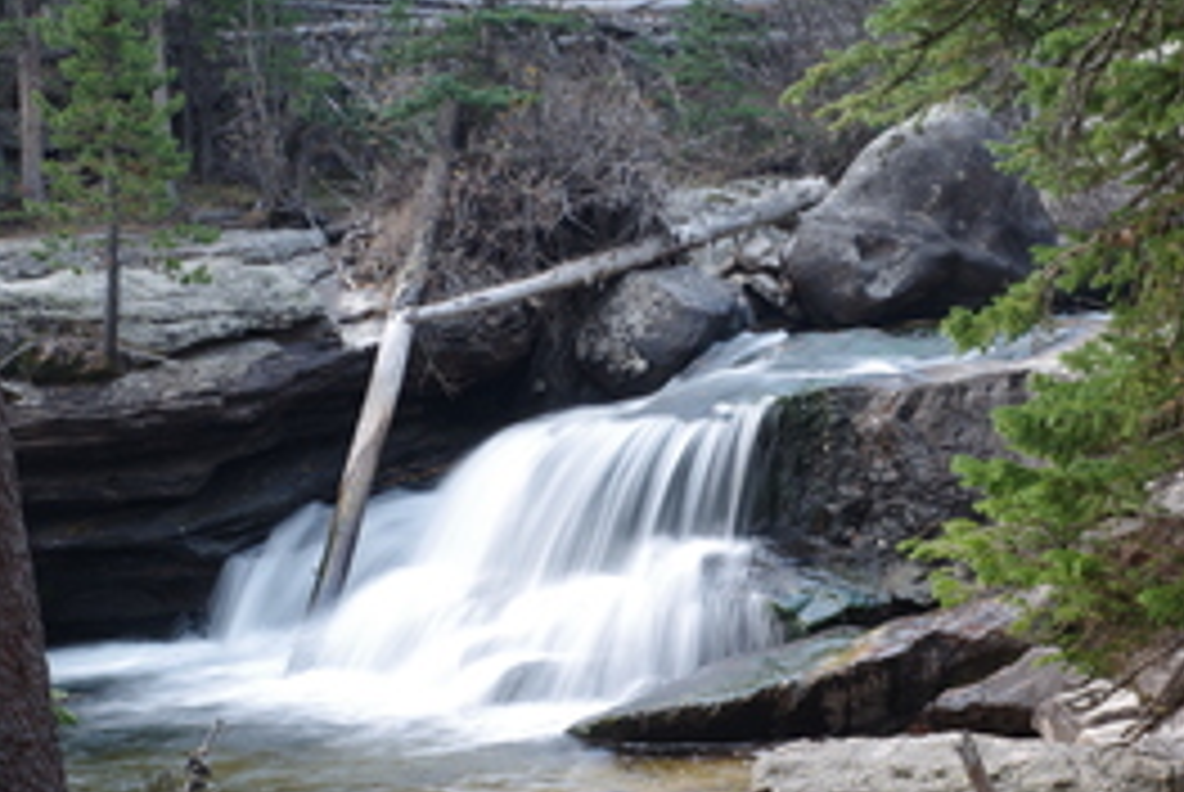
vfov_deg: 20.3
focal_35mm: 66
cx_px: 824
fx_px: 2173
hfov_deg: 30.2
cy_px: 698
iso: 100
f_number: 16
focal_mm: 31
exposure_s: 1/4
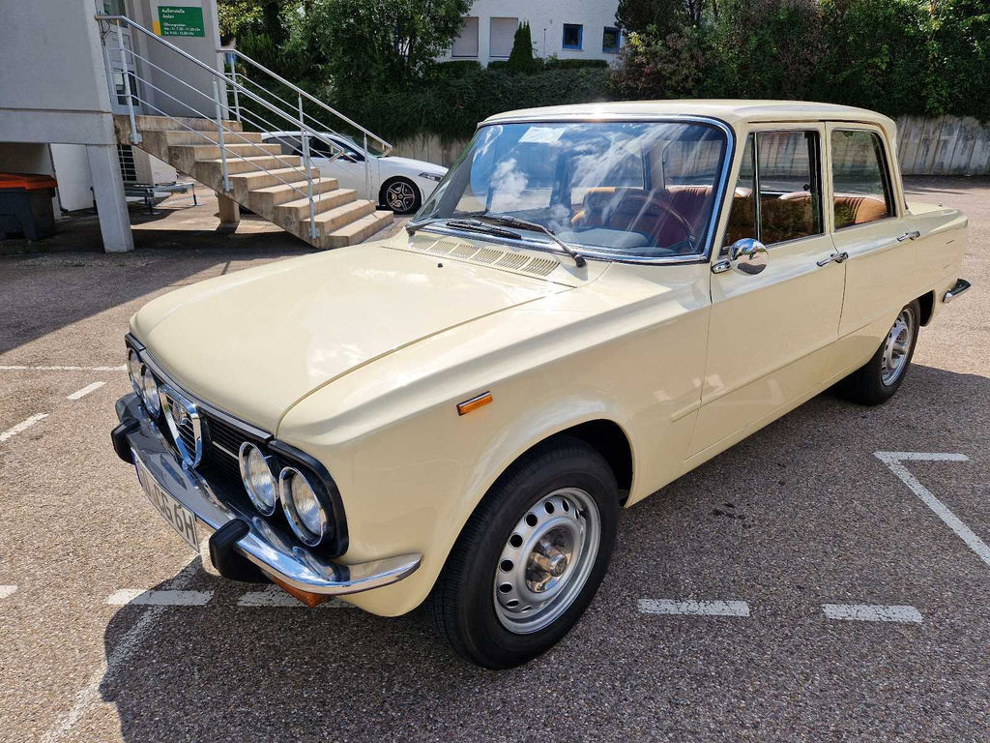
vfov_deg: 58.9
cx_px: 495
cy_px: 372
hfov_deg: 73.9
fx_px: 658
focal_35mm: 23
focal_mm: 5.4
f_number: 1.8
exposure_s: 1/1900
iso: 50
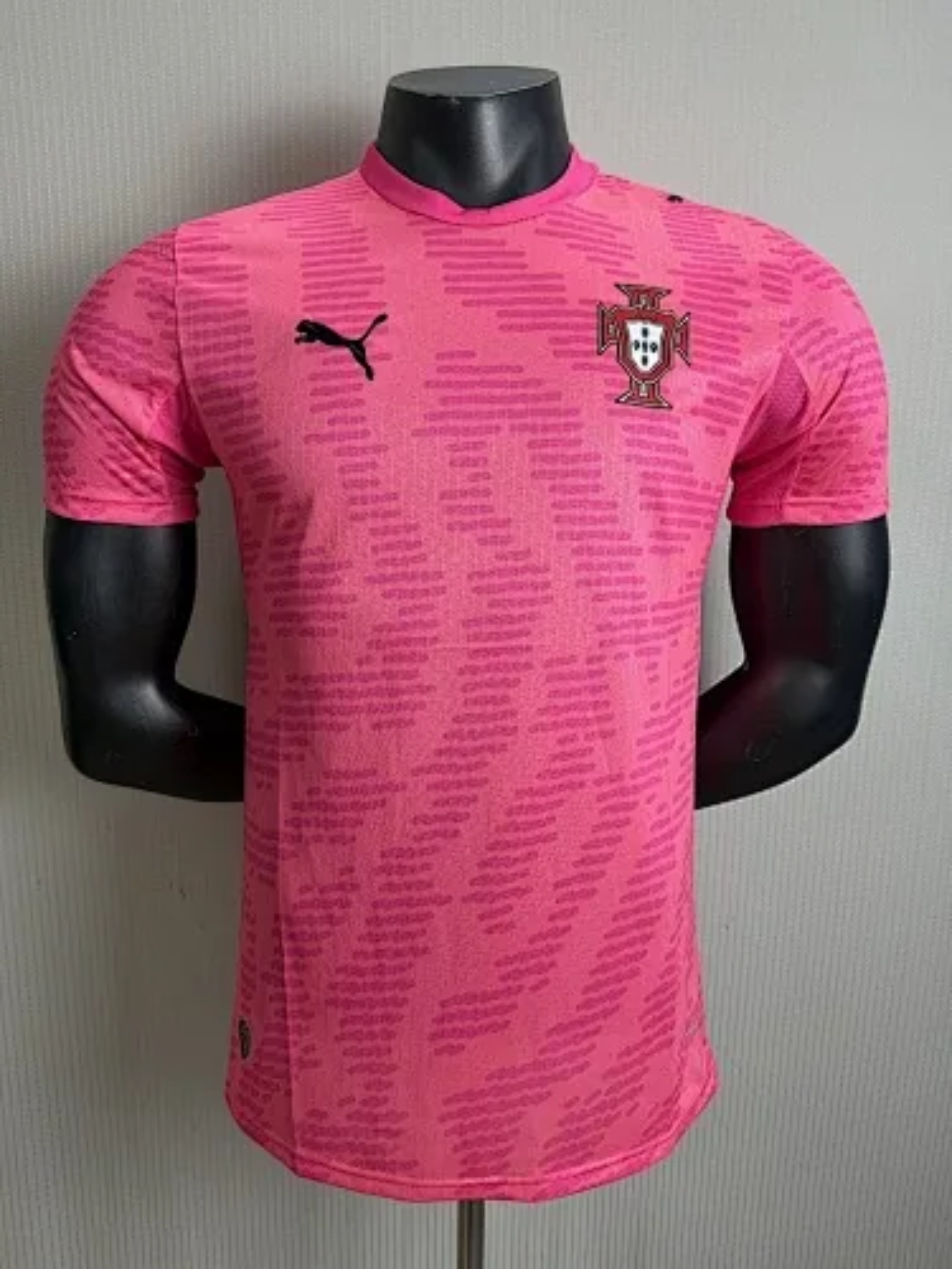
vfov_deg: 71.6
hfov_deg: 56.8
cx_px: 476
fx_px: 880
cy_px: 634
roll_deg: -1.5
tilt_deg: -10.2
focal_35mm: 24
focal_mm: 6.76
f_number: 1.78
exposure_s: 1/100
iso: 125
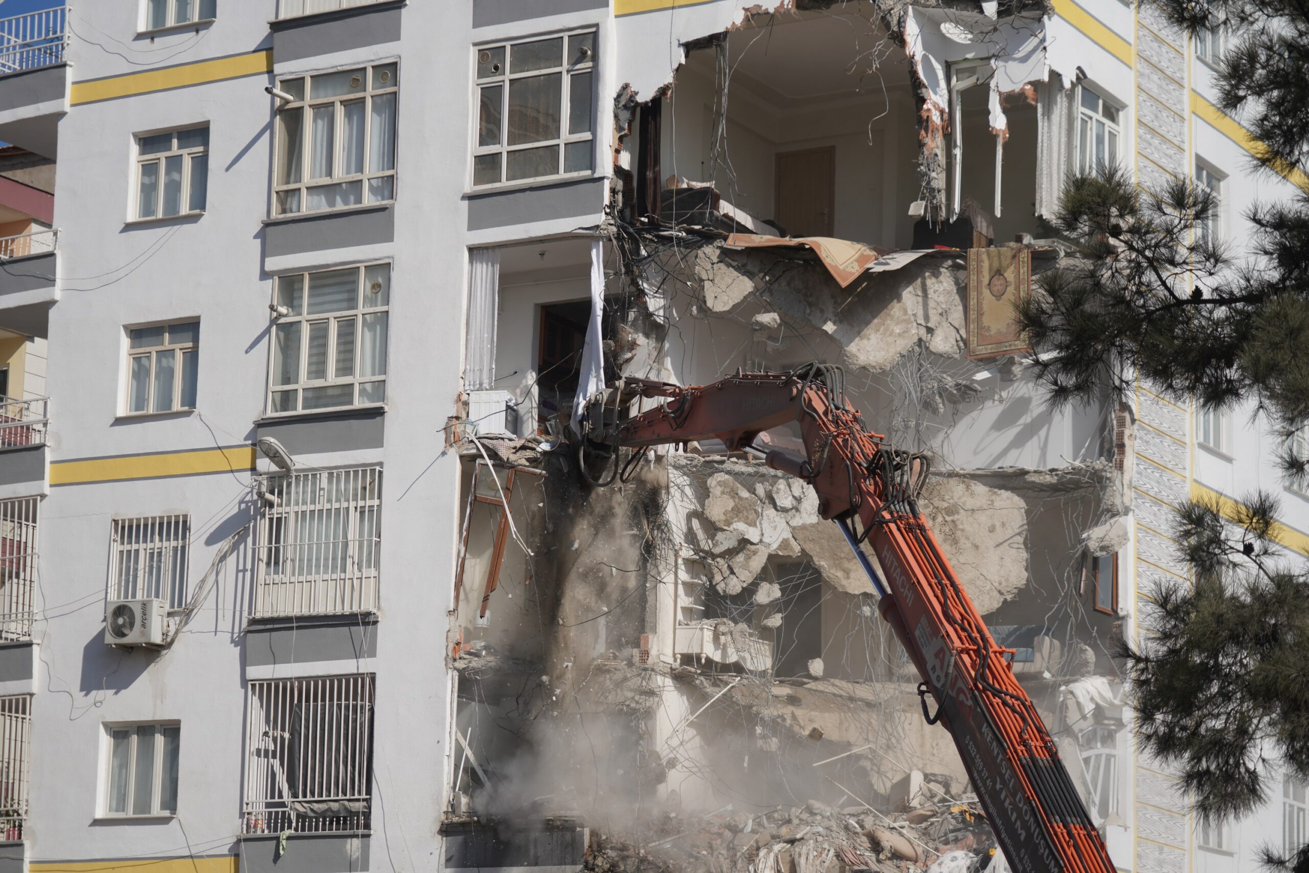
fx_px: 3418
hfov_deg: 21.7
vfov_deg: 14.6
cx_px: 654
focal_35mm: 94
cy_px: 436
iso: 100
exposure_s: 1/800
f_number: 5.6
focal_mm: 94
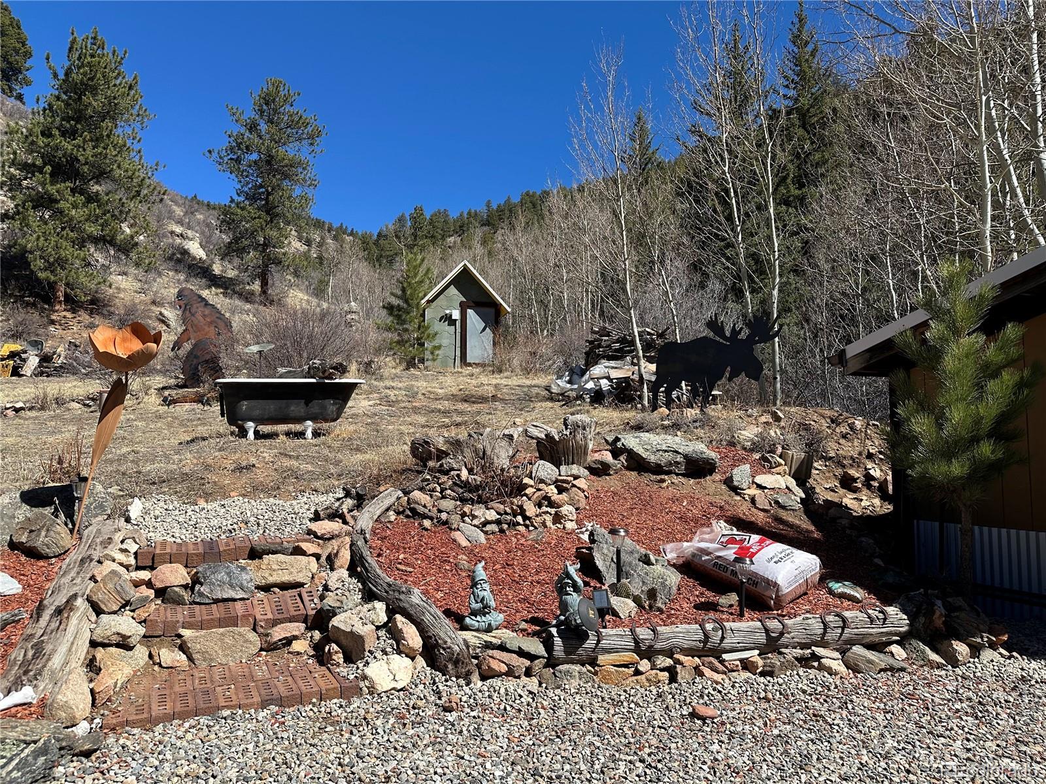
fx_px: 725
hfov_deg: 71.6
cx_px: 523
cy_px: 392
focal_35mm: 24
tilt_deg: +5.7
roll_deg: -0.5
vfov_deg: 56.8
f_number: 1.78
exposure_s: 1/4016
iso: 80
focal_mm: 6.86
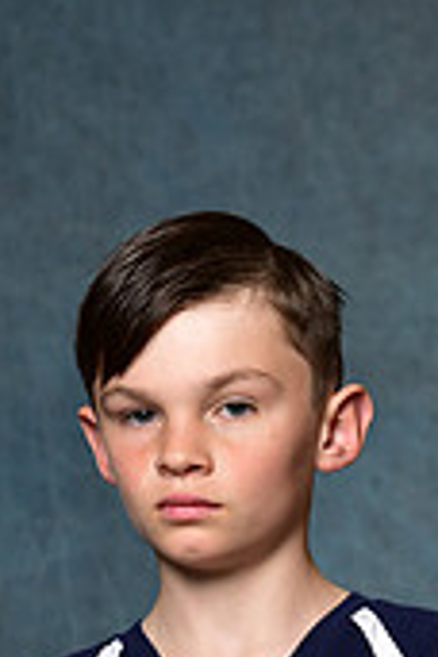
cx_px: 605
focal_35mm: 238
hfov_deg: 5.7
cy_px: 742
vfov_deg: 8.6
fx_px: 4343
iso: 100
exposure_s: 1/200
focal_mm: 70
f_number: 5
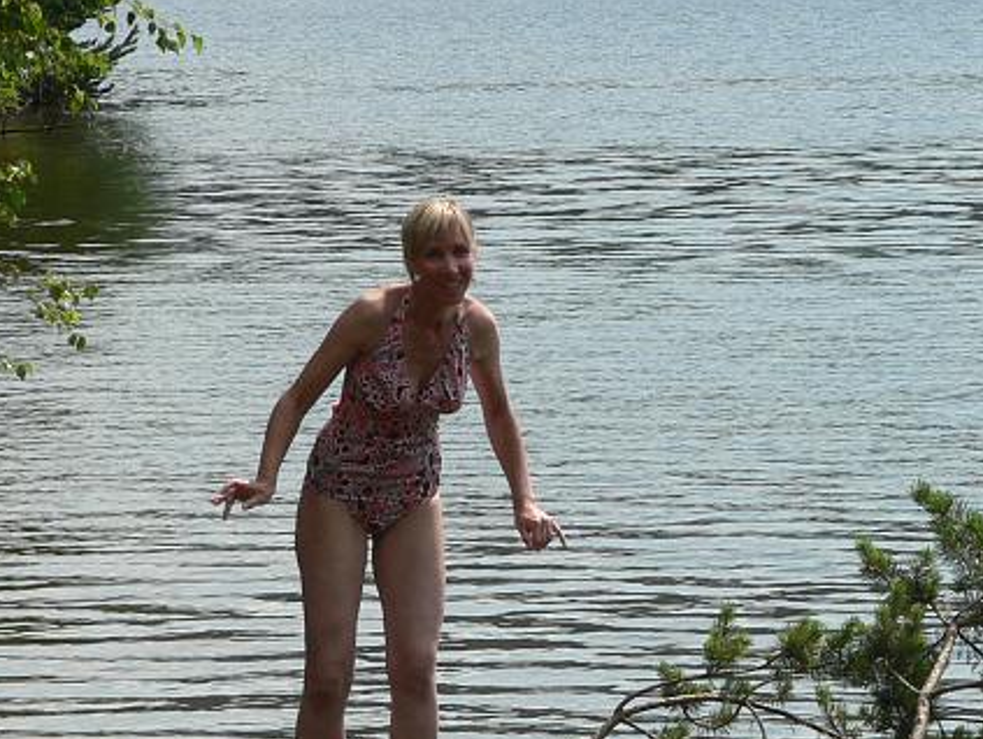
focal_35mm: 291
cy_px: 614
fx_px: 8271
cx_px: 769
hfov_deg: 6.8
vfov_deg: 5.1
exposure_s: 1/500
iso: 80
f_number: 5.6
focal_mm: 25.7
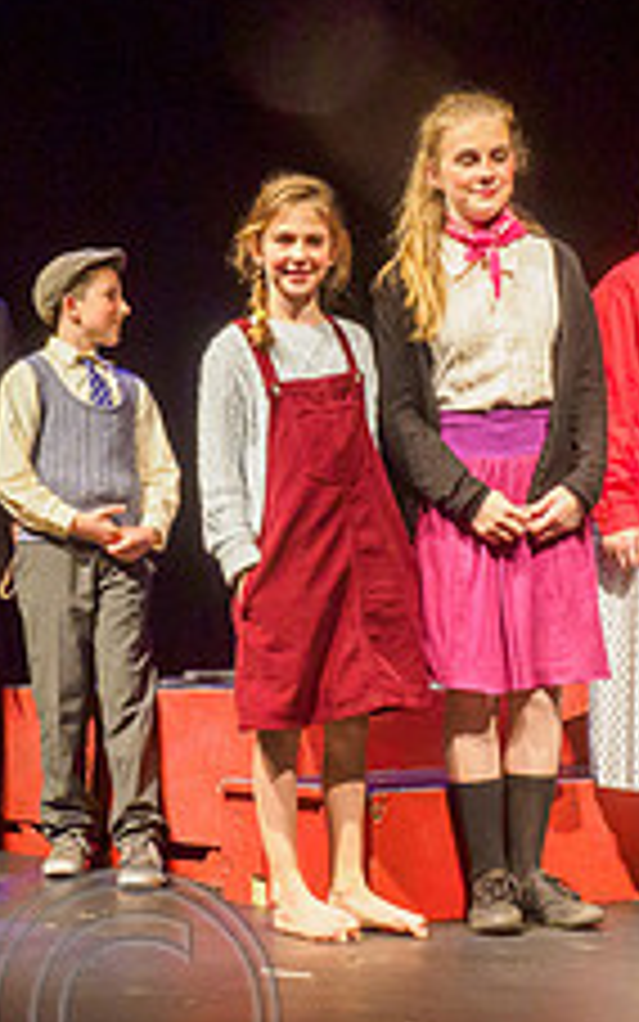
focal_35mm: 65
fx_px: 1810
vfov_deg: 31.5
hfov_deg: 19.8
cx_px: 126
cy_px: 443
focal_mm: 12
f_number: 7.1
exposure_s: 1/80
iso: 1600
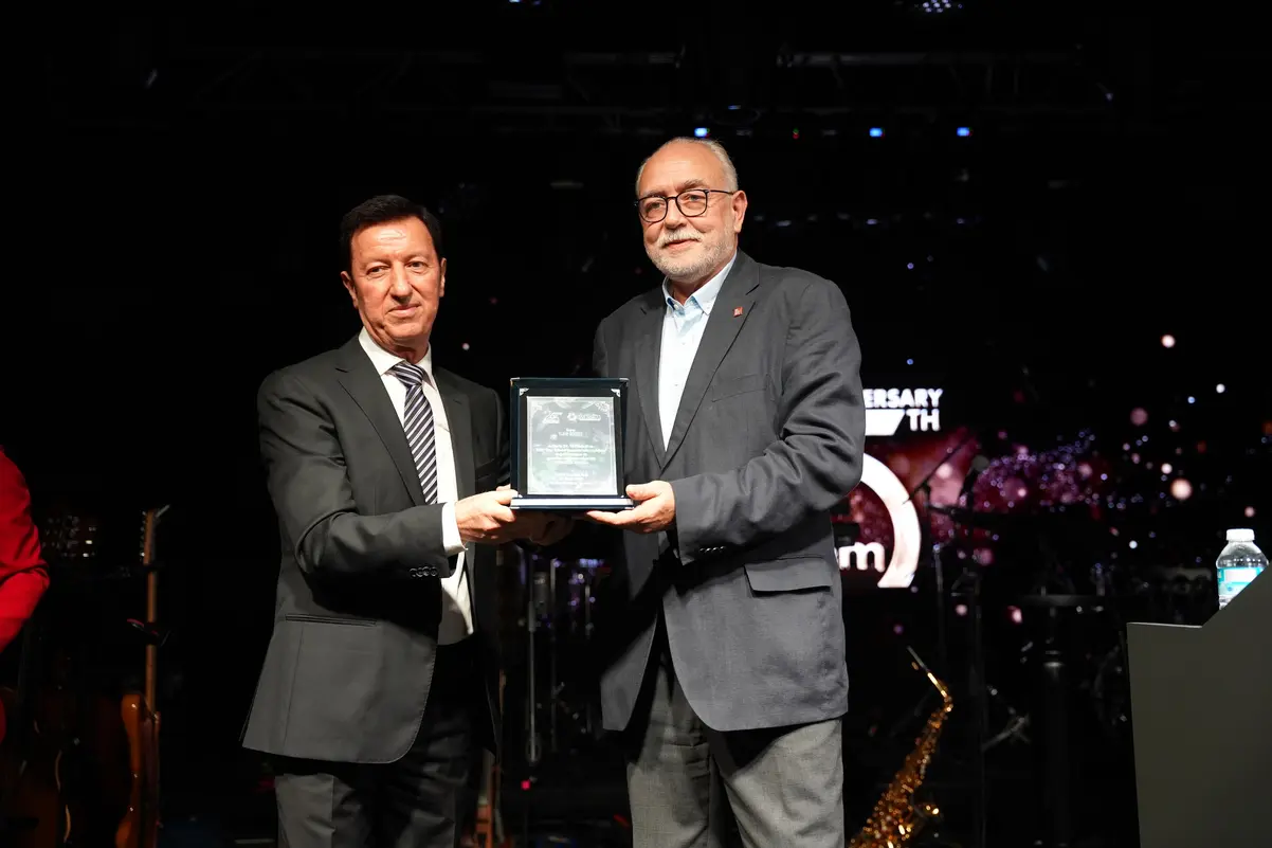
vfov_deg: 33.6
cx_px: 636
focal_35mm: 40
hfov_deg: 48.8
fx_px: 1402
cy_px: 424
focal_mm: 39.7
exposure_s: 1/200
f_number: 2.8
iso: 2500
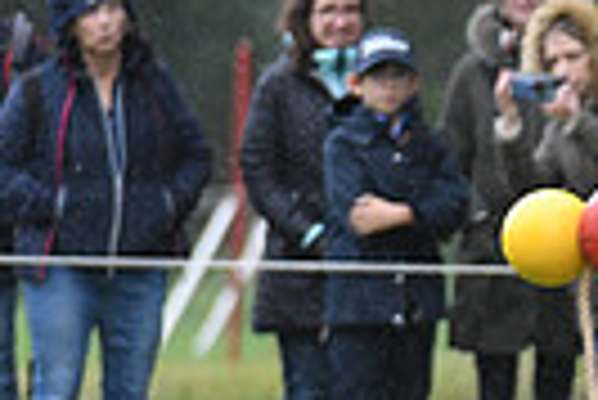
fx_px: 28219
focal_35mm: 1697
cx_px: 1214
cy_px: -74
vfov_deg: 0.8
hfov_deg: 1.2
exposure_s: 1/1250
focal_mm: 260
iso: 2000
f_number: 4.5
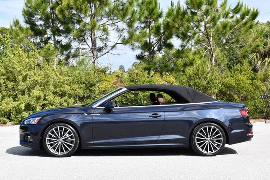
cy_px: 91
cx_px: 134
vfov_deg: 23.0
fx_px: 442
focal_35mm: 59
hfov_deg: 33.9
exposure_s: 1/250
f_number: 8
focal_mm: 29
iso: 180
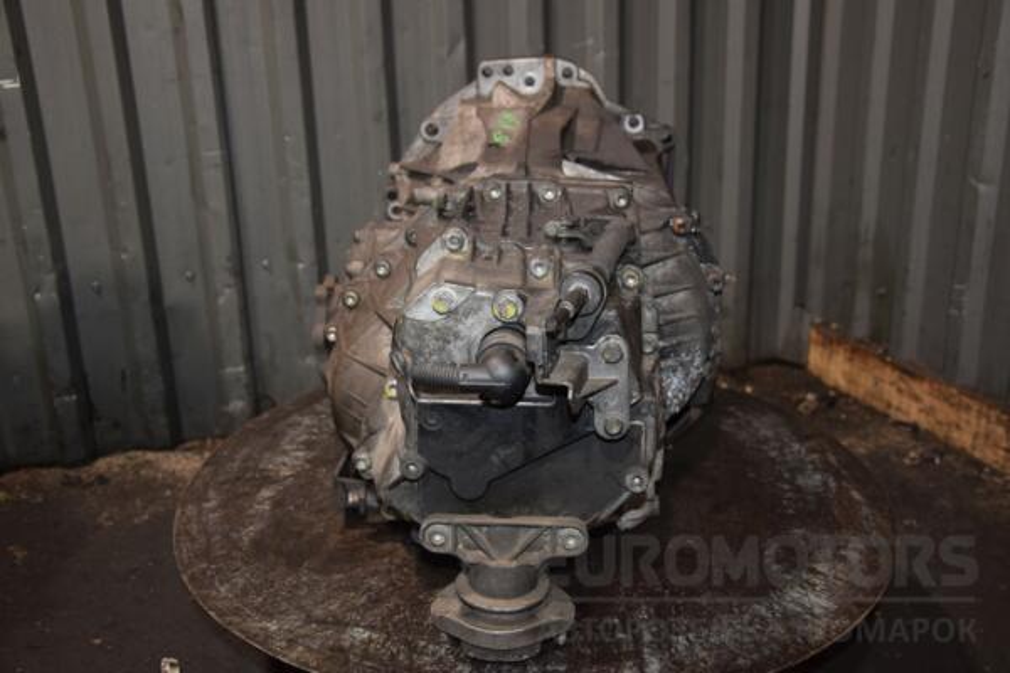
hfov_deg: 51.3
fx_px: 1052
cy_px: 336
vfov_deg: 35.5
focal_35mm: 38
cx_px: 505
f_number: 5
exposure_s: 1/60
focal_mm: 25
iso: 800
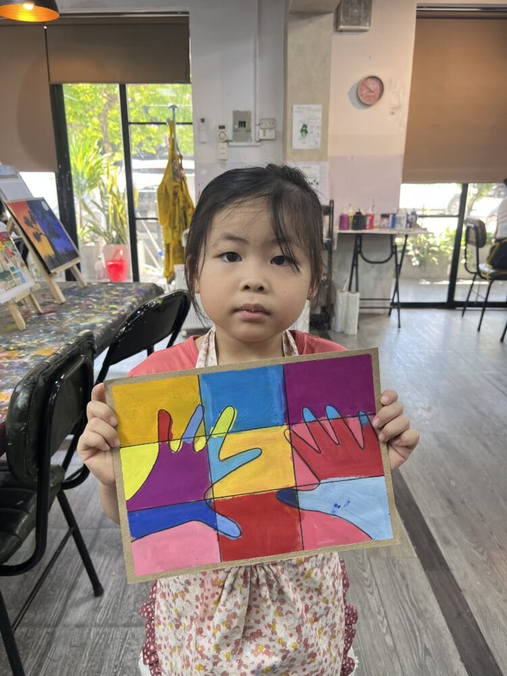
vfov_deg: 67.3
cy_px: 338
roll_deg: +1.2
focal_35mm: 26
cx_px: 254
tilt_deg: -16.5
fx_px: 508
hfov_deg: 53.1
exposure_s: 1/122
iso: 100
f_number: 1.6
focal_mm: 5.1
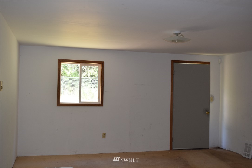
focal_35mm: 40
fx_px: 283
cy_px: 84
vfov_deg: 33.0
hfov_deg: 47.9
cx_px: 126
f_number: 5.6
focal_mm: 27
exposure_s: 1/125
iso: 640
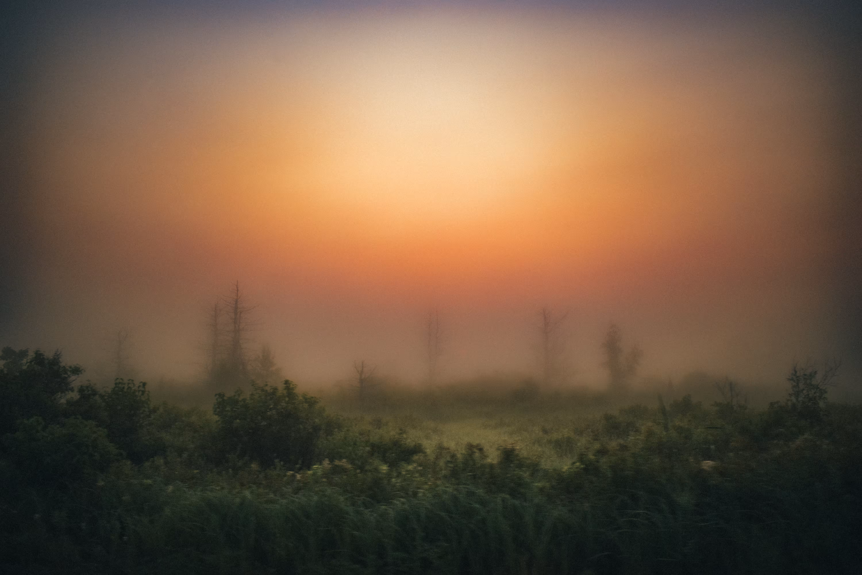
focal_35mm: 27
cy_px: 288
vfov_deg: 47.9
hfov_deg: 67.4
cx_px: 431
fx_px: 646
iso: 200
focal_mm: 18
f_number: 3.5
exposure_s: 1/500
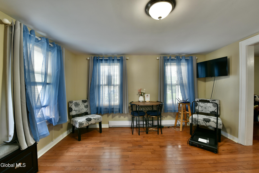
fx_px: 101
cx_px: 130
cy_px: 86
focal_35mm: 14
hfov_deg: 104.2
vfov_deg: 81.3
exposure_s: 1/13
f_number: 11
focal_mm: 14
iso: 800
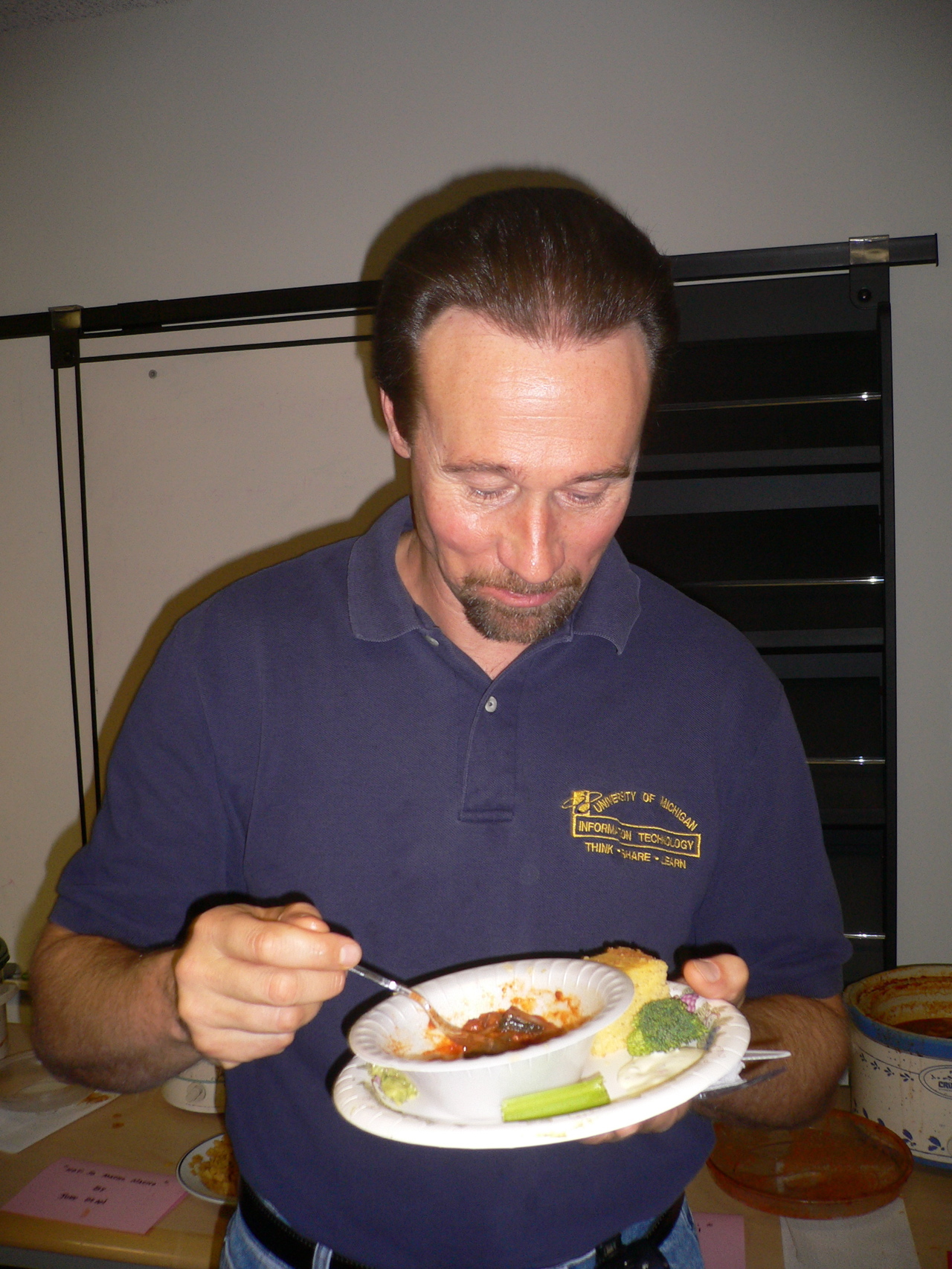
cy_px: 634
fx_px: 1283
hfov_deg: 40.7
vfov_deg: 52.6
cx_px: 476
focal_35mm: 35
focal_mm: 5.8
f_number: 2.8
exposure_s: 1/60
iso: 100
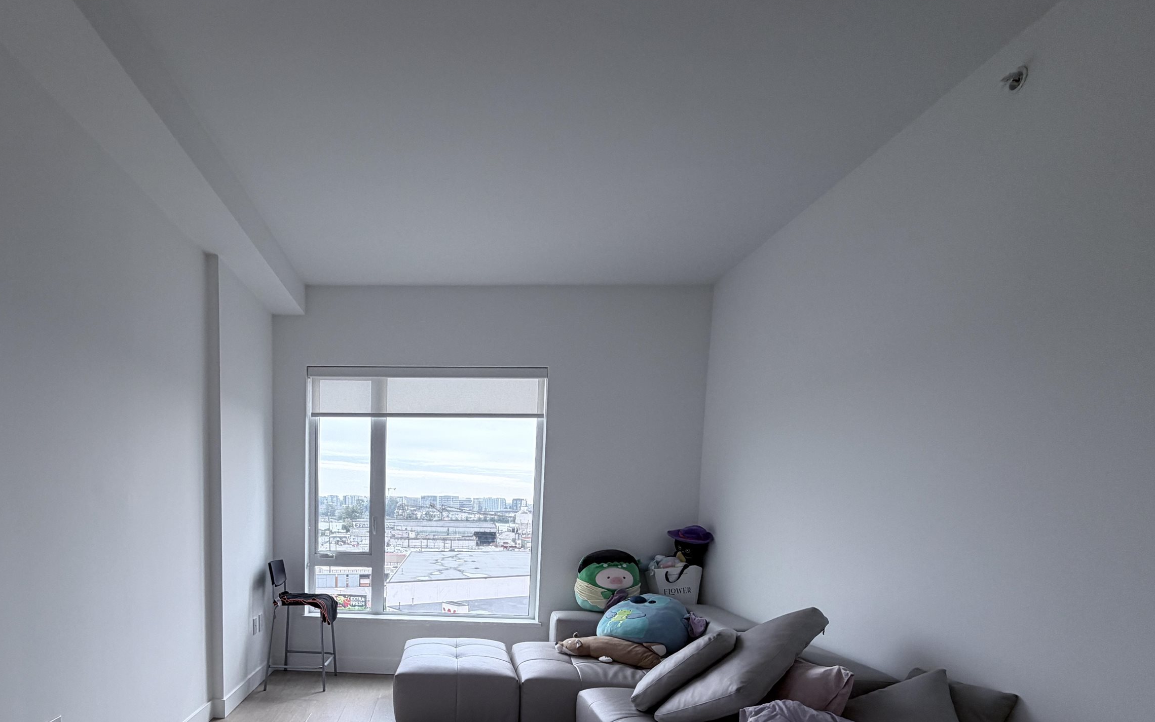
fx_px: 630
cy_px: 568
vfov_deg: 55.8
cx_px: 409
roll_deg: -1.4
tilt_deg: -5.9
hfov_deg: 82.8
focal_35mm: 20
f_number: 2.2
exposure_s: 1/147
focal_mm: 2.22
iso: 64
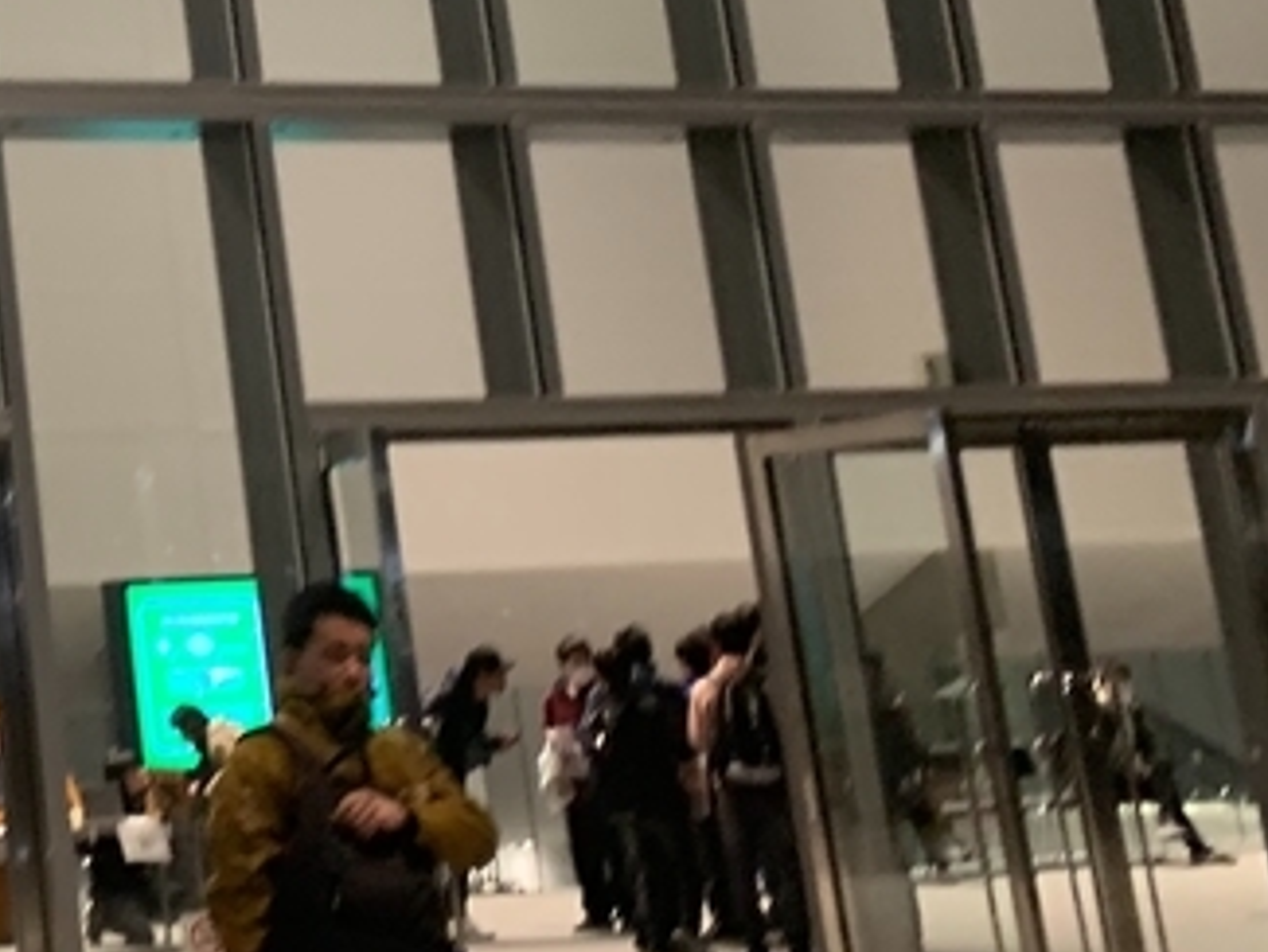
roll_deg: +2.2
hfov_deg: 21.5
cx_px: -394
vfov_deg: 17.2
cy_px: -207
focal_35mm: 82
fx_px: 3005
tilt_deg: +16.9
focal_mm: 4.25
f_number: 1.8
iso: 160
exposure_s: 1/45
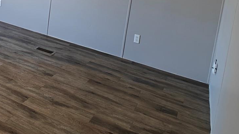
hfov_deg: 44.8
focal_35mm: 43
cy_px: -28
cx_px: 44
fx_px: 273
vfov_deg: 25.0
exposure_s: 1/60
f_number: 2.2
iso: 125
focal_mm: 2.59
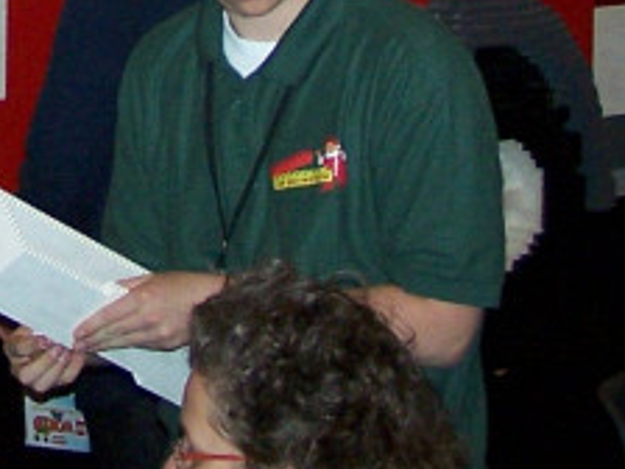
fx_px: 3954
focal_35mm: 219
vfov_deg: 6.6
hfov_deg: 8.9
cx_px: -126
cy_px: -502
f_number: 3
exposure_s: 1/60
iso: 140
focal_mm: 8
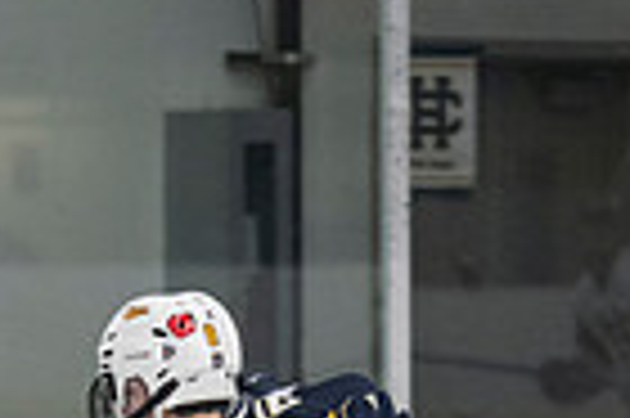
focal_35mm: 658
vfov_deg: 2.1
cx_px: 295
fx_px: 11501
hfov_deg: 3.1
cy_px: 843
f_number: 3.2
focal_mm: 100
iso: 2000
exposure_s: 1/640
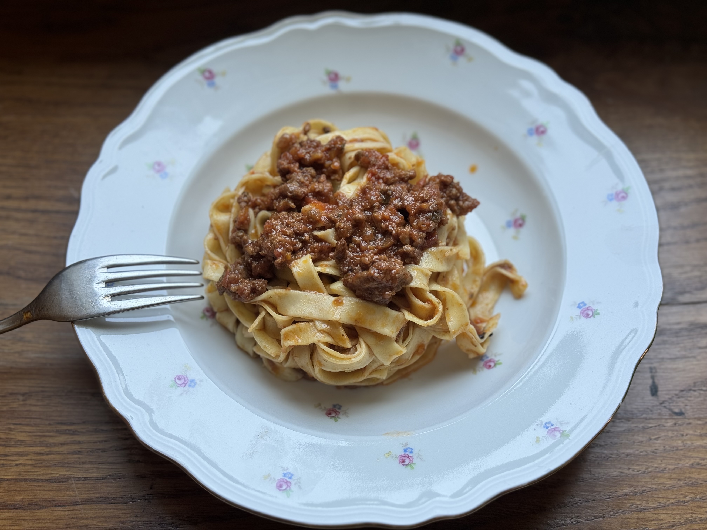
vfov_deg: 30.3
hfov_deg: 39.7
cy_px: 265
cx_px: 354
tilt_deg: -61.5
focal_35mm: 48
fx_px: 980
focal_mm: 6.76
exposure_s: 1/142
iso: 50
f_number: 1.78
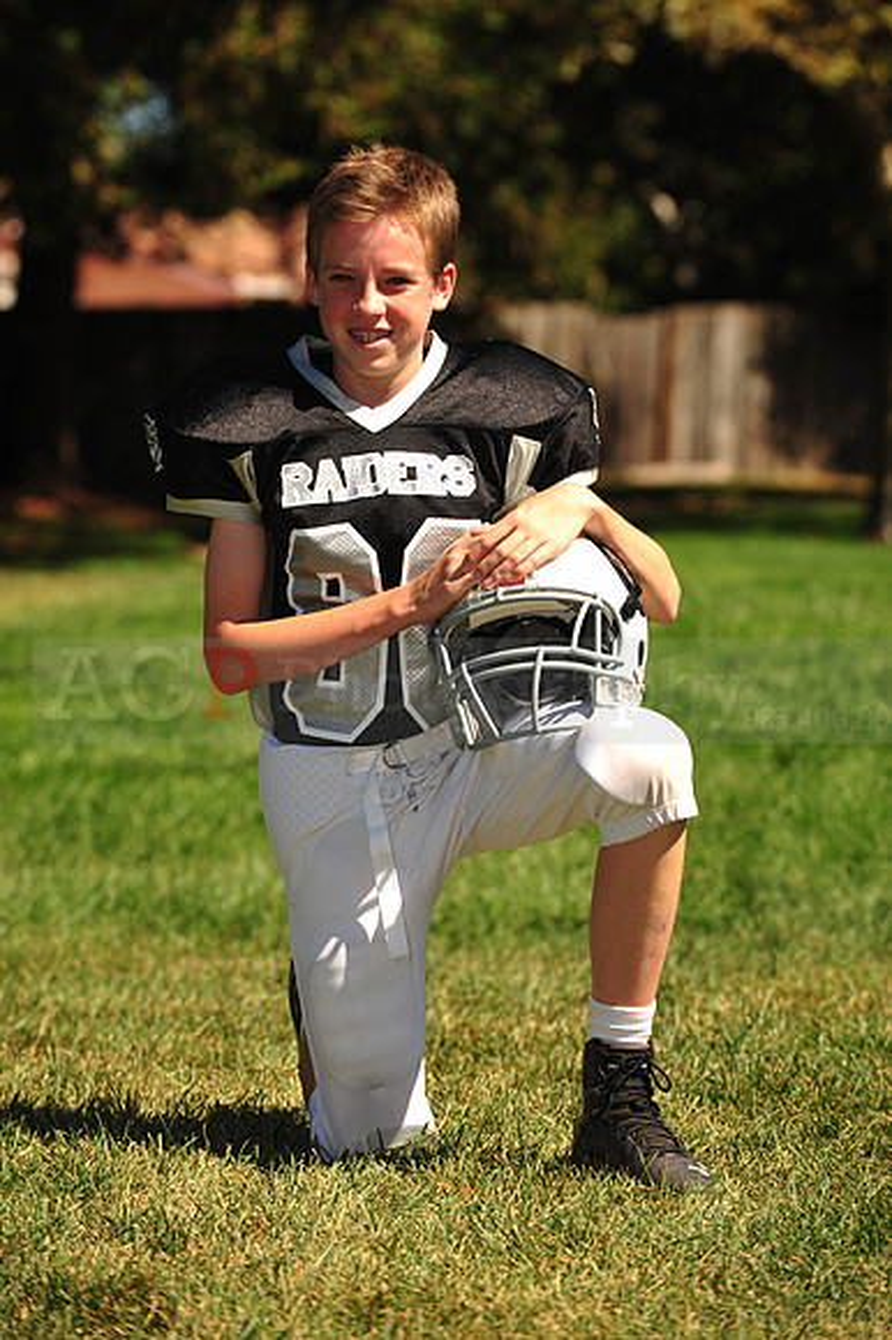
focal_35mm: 140
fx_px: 5209
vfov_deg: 14.7
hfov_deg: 9.8
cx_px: 446
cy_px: 670
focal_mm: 140
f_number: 5
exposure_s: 1/640
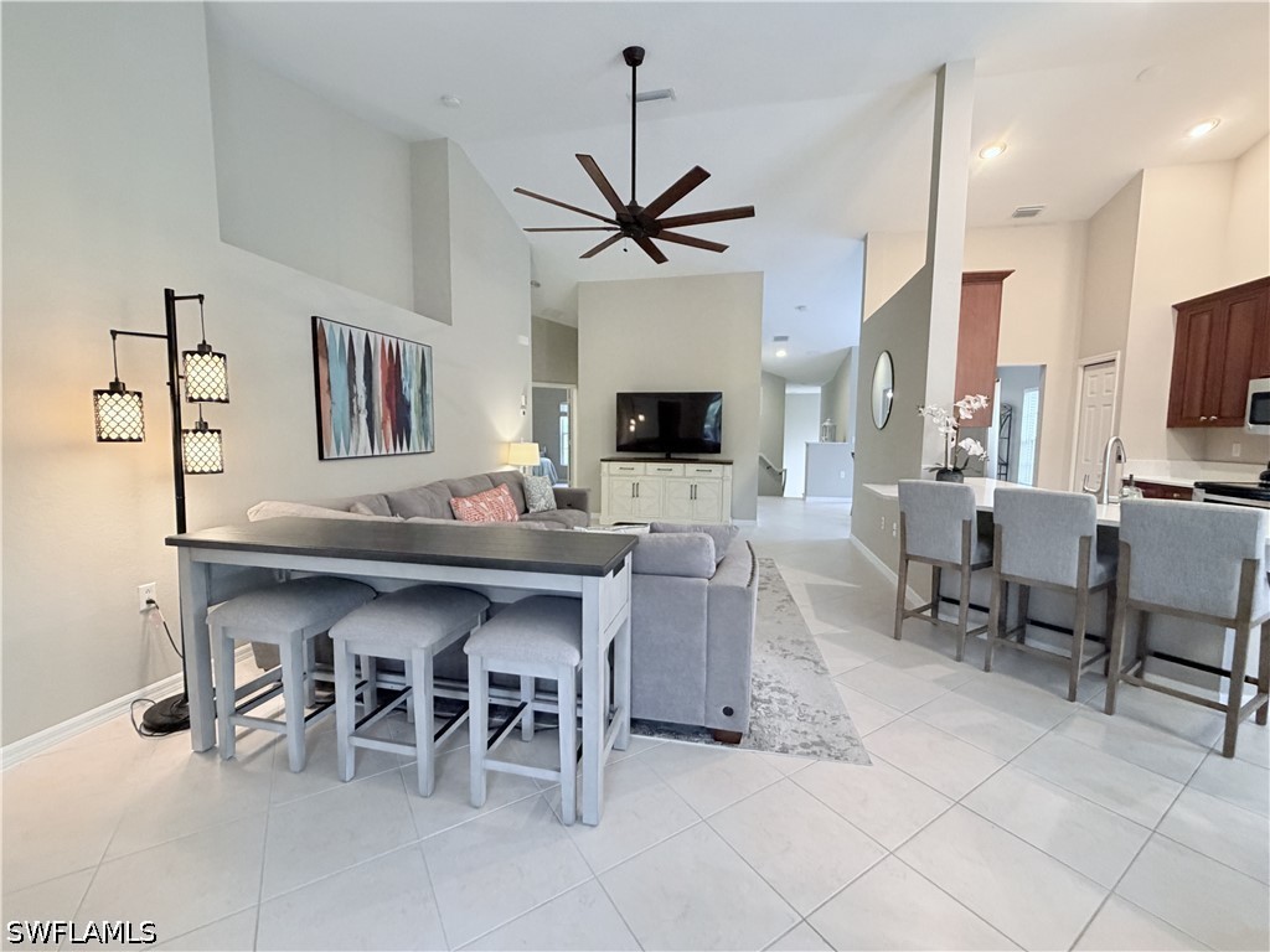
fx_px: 514
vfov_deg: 85.7
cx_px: 635
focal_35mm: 14
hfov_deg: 102.1
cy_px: 476
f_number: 2.2
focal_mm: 2.22
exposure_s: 1/60
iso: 400
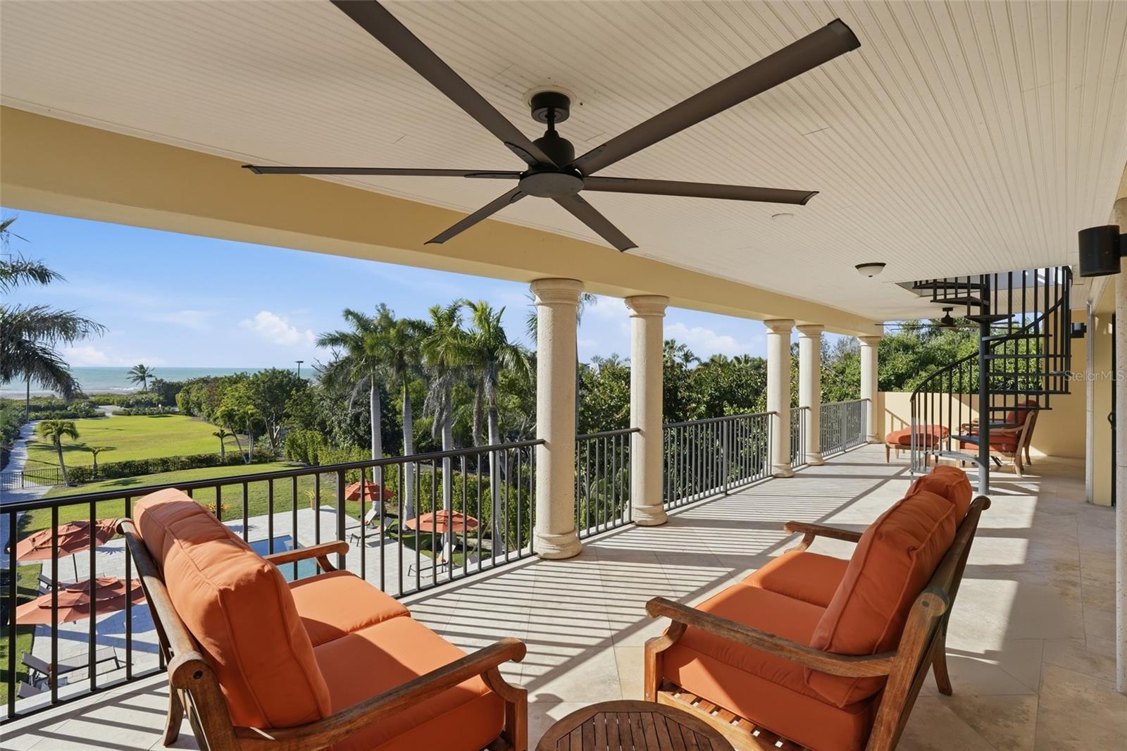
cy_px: 376
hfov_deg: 96.7
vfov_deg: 73.7
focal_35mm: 16
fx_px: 501
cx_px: 564
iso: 400
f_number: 13
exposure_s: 1/2000
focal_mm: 16
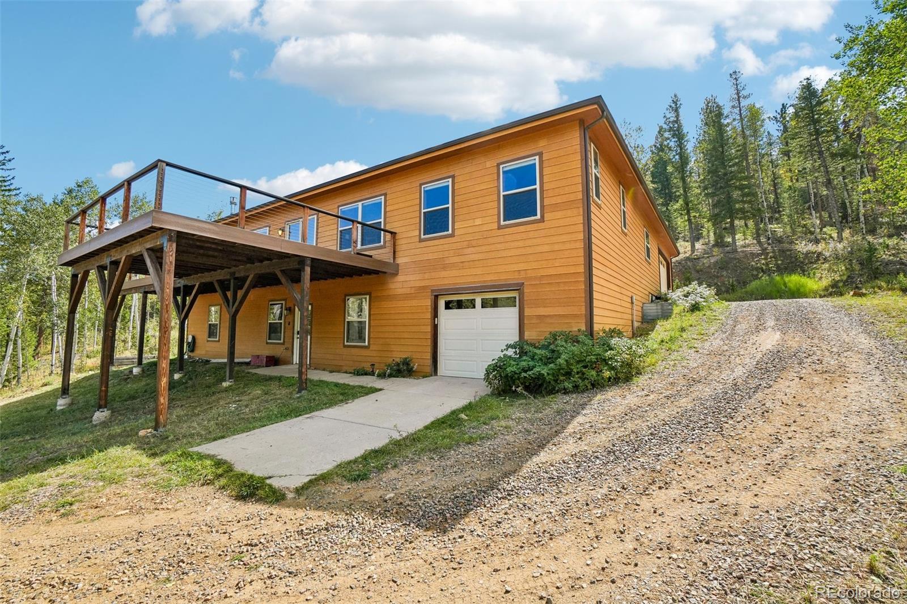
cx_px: 454
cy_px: 302
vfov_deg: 77.3
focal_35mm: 15
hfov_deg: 100.4
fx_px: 378
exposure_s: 1/500
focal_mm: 10
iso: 400
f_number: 8
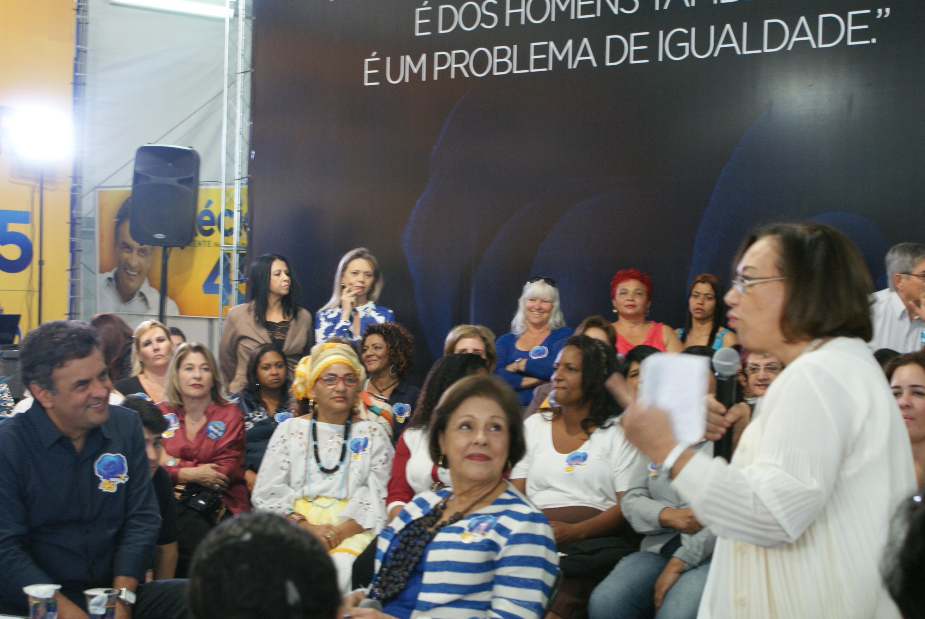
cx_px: 462
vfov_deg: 20.2
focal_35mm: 68
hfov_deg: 29.8
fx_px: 1736
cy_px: 310
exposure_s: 1/15
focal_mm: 45
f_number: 5.6
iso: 400
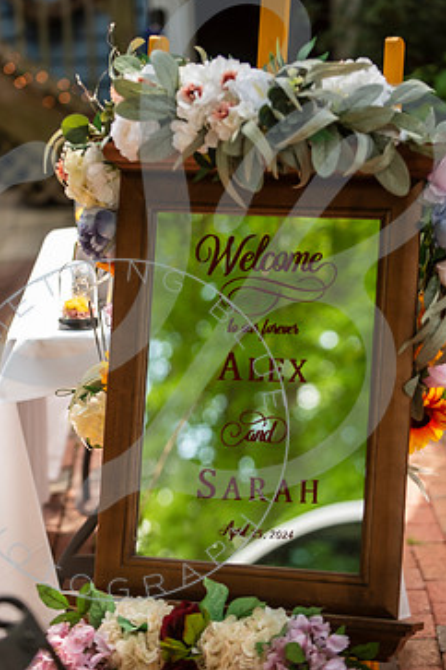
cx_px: 201
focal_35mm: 130
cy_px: 290
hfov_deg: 10.5
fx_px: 2416
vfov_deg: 15.8
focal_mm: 105
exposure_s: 1/320
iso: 200
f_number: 2.8
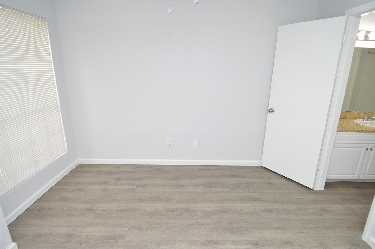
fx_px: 187
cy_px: 124
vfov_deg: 67.3
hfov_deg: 90.1
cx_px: 188
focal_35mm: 18
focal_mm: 12
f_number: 4
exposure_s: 1/60
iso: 400
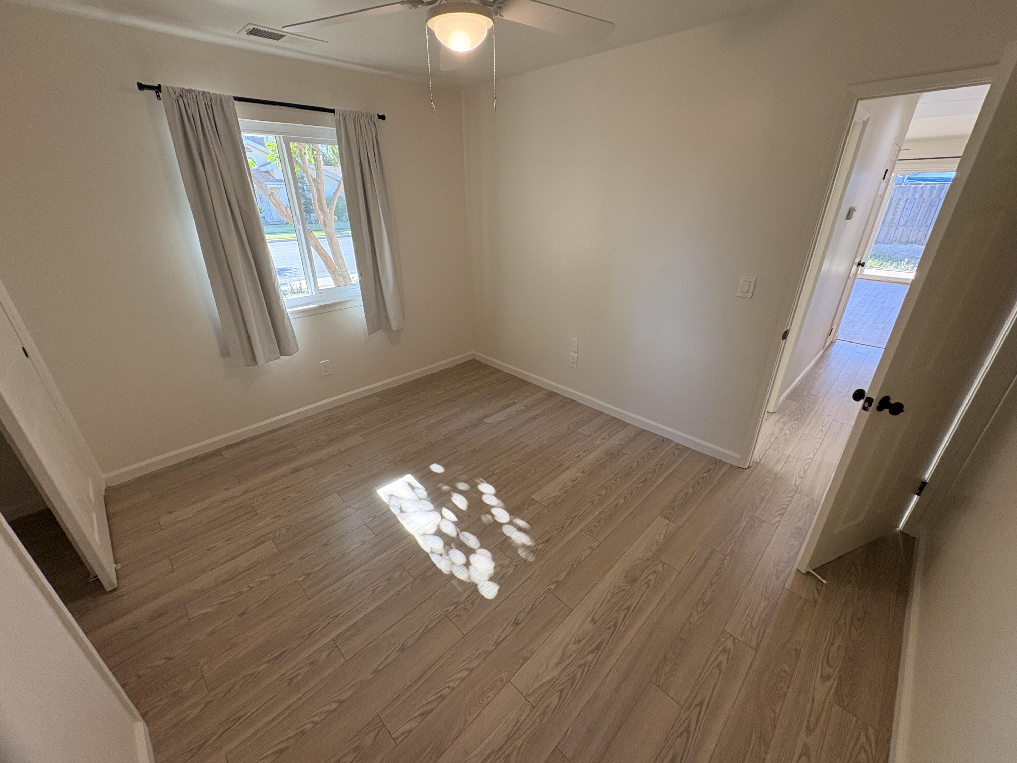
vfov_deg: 85.7
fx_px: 411
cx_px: 508
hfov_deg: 102.1
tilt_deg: -23.9
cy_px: 382
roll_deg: +1.1
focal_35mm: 14
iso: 320
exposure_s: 1/120
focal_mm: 2.22
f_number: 2.2
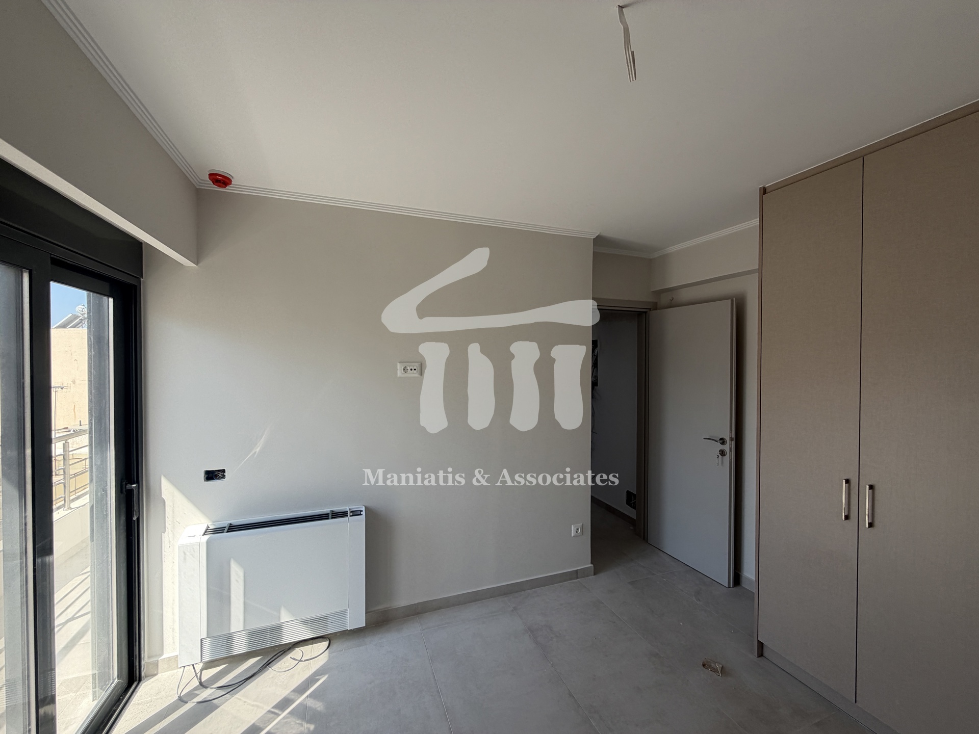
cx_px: 490
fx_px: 396
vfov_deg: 85.7
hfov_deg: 102.1
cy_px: 367
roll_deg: -0.2
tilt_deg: -0.7
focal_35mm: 14
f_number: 2.2
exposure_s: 1/173
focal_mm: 2.22
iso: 40
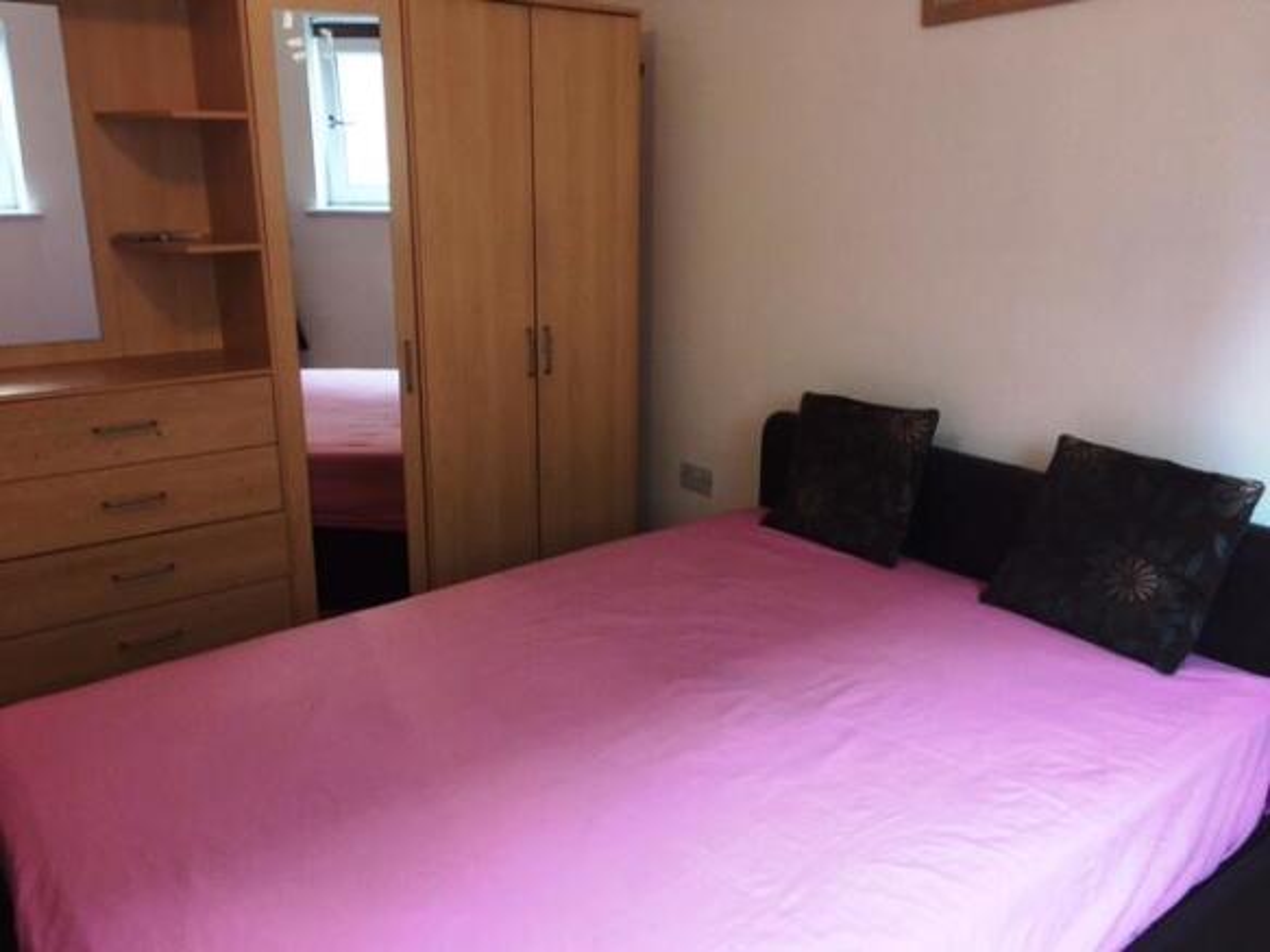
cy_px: 476
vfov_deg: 48.2
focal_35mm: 29
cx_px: 635
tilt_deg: -16.7
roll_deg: -0.4
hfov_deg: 61.7
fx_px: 1064
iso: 25
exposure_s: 1/33
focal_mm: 4.15
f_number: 2.2
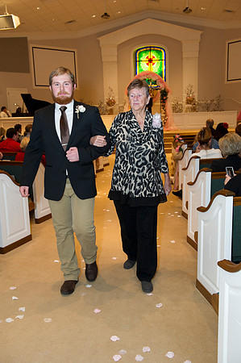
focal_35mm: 35
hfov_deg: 37.8
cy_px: 182
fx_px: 352
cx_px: 120
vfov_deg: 54.5
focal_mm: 35
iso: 1600
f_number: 4.5
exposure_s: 1/125
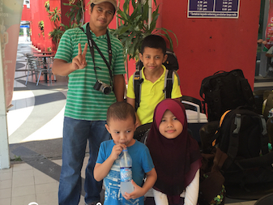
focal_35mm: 43
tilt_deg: -11.0
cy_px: 110
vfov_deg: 33.6
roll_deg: -1.5
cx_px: 128
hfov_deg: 43.8
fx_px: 339
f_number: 2.2
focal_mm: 4.15
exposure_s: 1/628
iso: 32
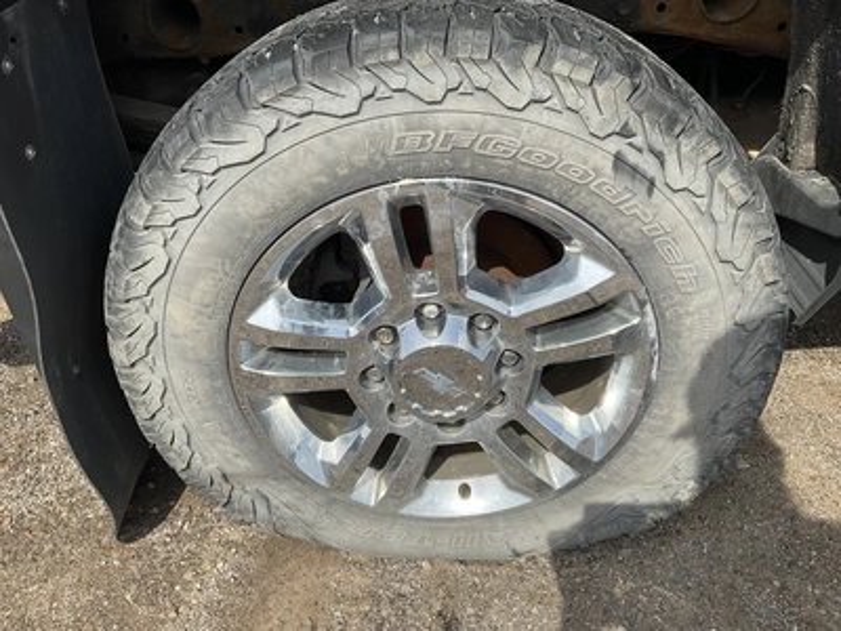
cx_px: 420
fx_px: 705
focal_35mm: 29
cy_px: 316
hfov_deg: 61.7
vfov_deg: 48.2
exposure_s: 1/1377
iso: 25
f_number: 1.8
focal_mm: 3
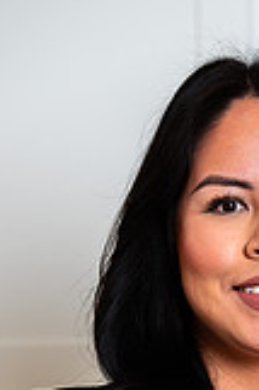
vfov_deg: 8.5
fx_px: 2574
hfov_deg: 5.7
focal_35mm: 238
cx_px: 278
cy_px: 528
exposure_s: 1/160
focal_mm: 85
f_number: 2.8
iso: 50
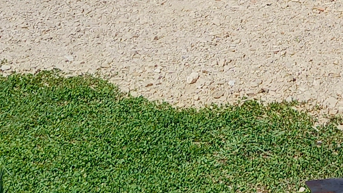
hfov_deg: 19.1
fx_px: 1001
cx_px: 309
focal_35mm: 110
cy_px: -237
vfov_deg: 9.9
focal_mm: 4.6
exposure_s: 1/848
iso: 50
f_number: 2
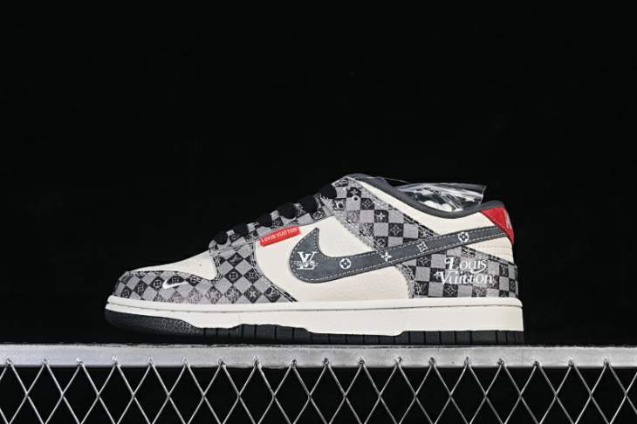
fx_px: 1326
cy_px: 212
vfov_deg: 18.2
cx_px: 318
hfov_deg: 27.0
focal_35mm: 75
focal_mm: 50
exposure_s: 1/80
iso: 160
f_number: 8
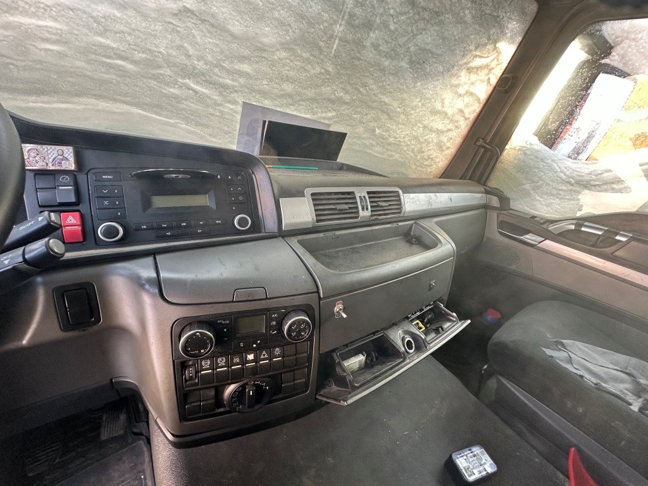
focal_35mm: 14
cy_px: 243
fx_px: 262
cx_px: 324
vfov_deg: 85.7
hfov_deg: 102.1
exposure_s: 1/99
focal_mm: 2.22
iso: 160
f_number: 2.2
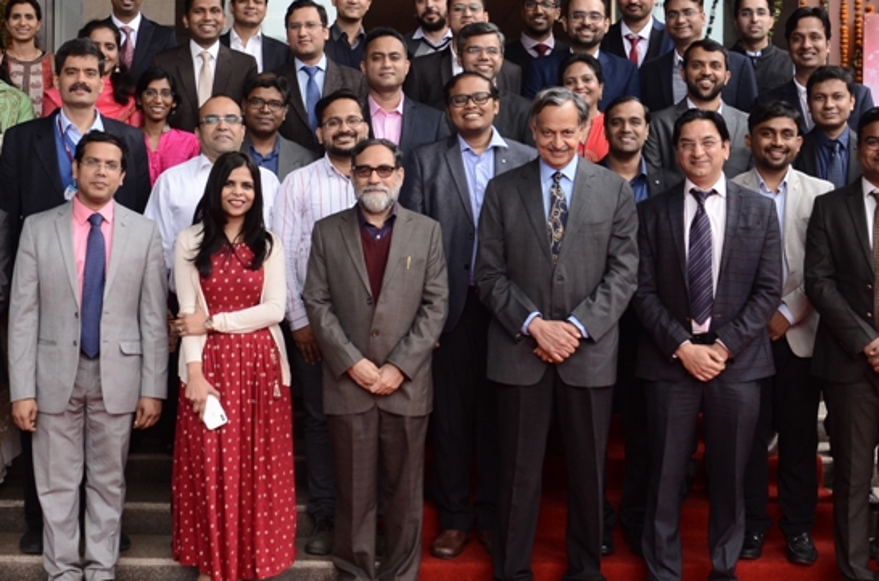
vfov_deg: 23.6
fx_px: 1386
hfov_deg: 35.1
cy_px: 208
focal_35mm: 57
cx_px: 373
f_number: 4
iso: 500
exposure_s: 1/250
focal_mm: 21
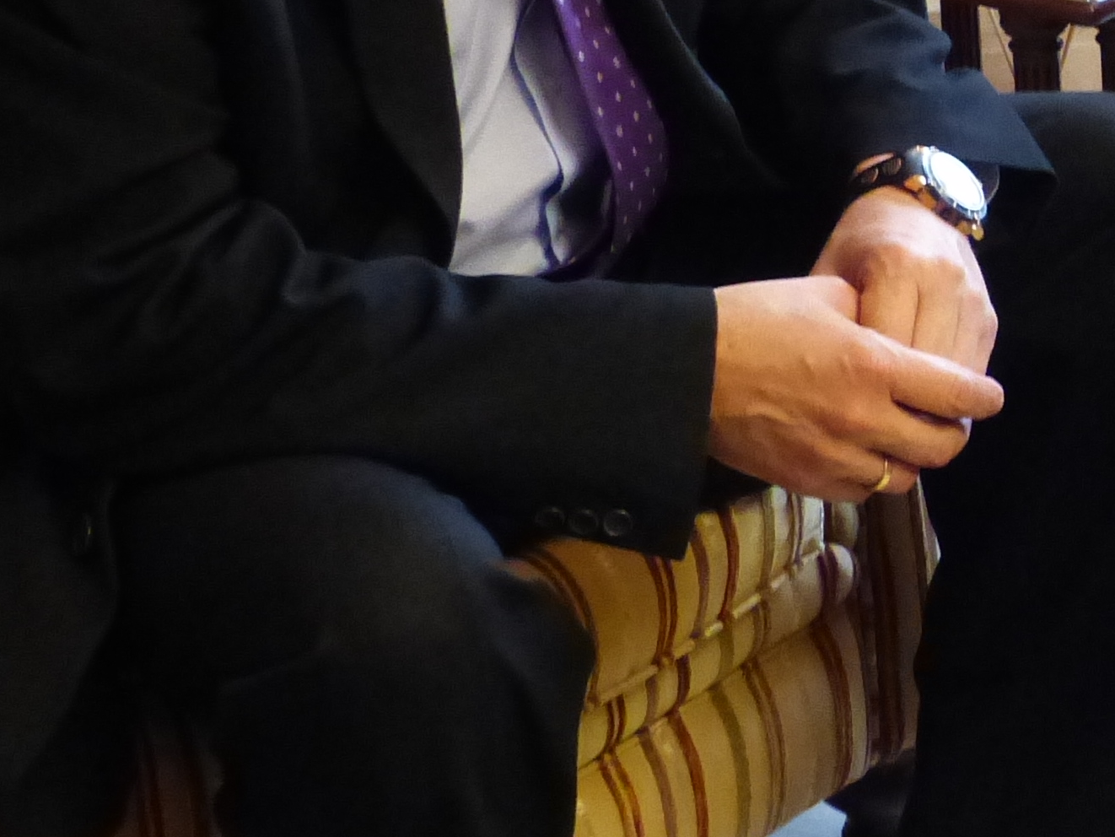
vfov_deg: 12.5
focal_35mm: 118
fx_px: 3802
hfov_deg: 16.1
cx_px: 1269
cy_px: 212
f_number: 2.8
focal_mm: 7
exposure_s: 1/50
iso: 800
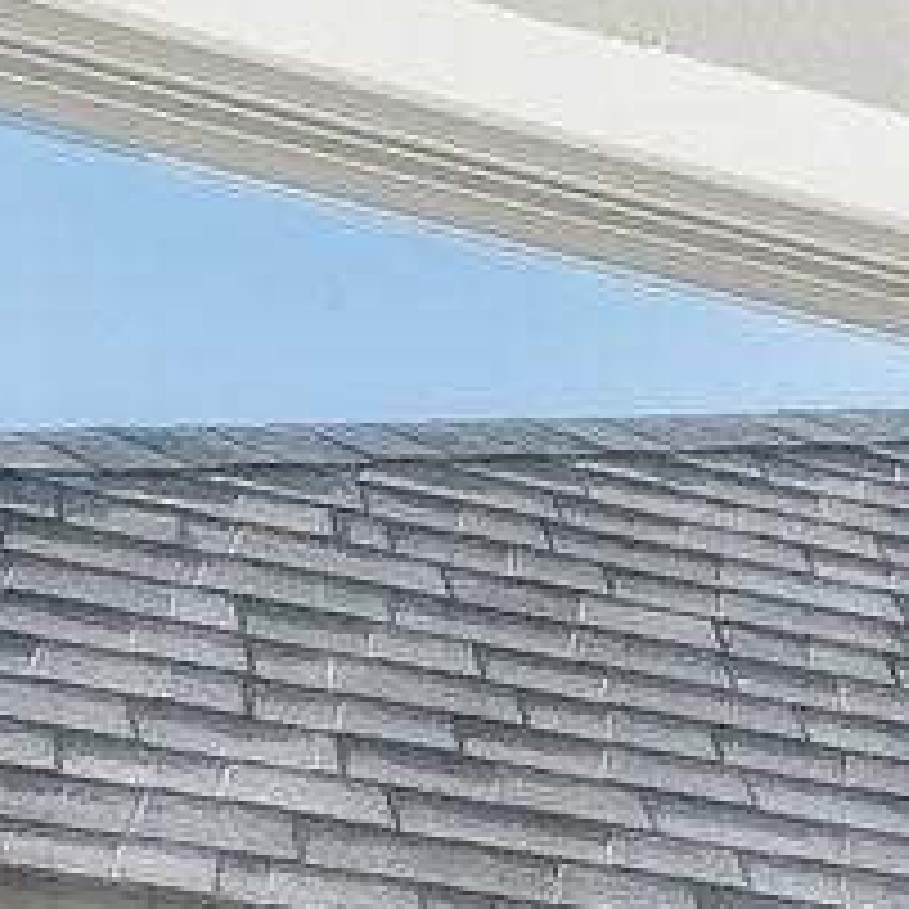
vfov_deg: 11.3
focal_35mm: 129
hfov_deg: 7.4
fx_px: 3832
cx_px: 3982
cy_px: 2194
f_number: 9
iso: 400
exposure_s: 1/80
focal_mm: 10
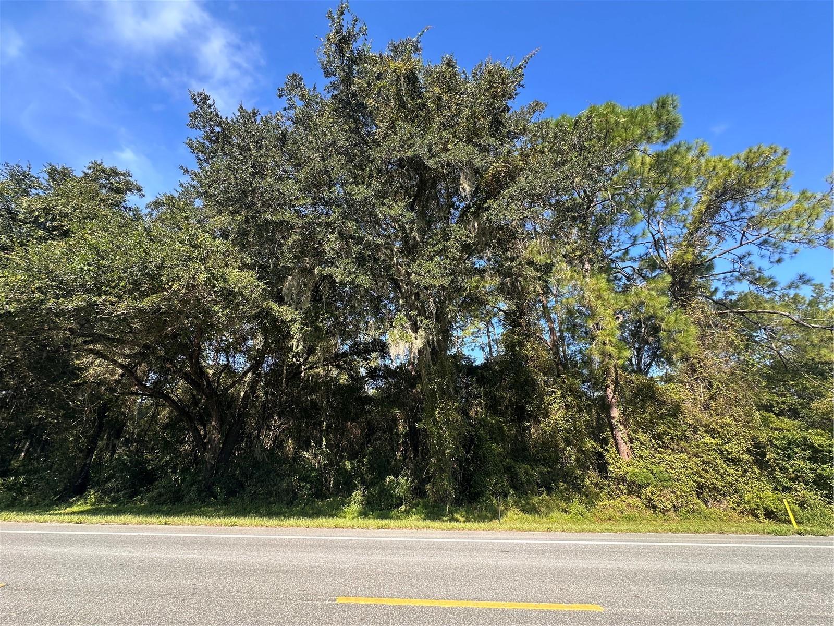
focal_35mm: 14
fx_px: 337
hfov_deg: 102.1
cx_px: 417
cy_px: 313
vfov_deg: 85.7
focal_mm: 2.22
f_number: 2.2
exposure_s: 1/291
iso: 40
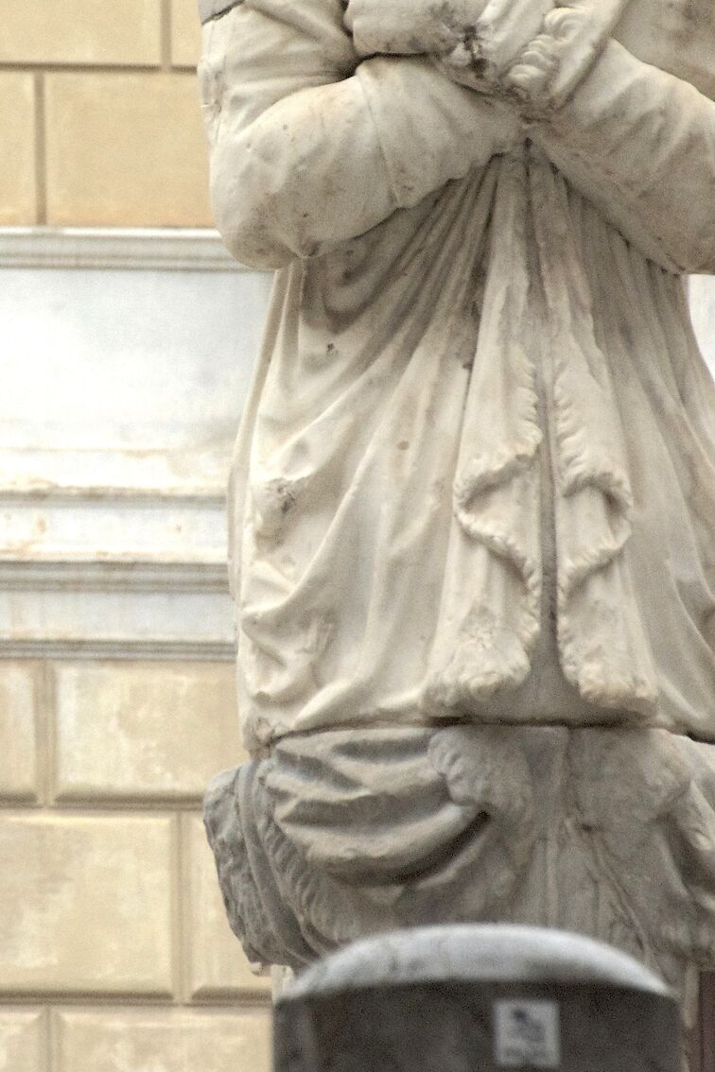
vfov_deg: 3.2
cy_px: 439
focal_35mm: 635
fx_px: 18916
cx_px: 61
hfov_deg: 2.2
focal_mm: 300
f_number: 13
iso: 3200
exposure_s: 1/640
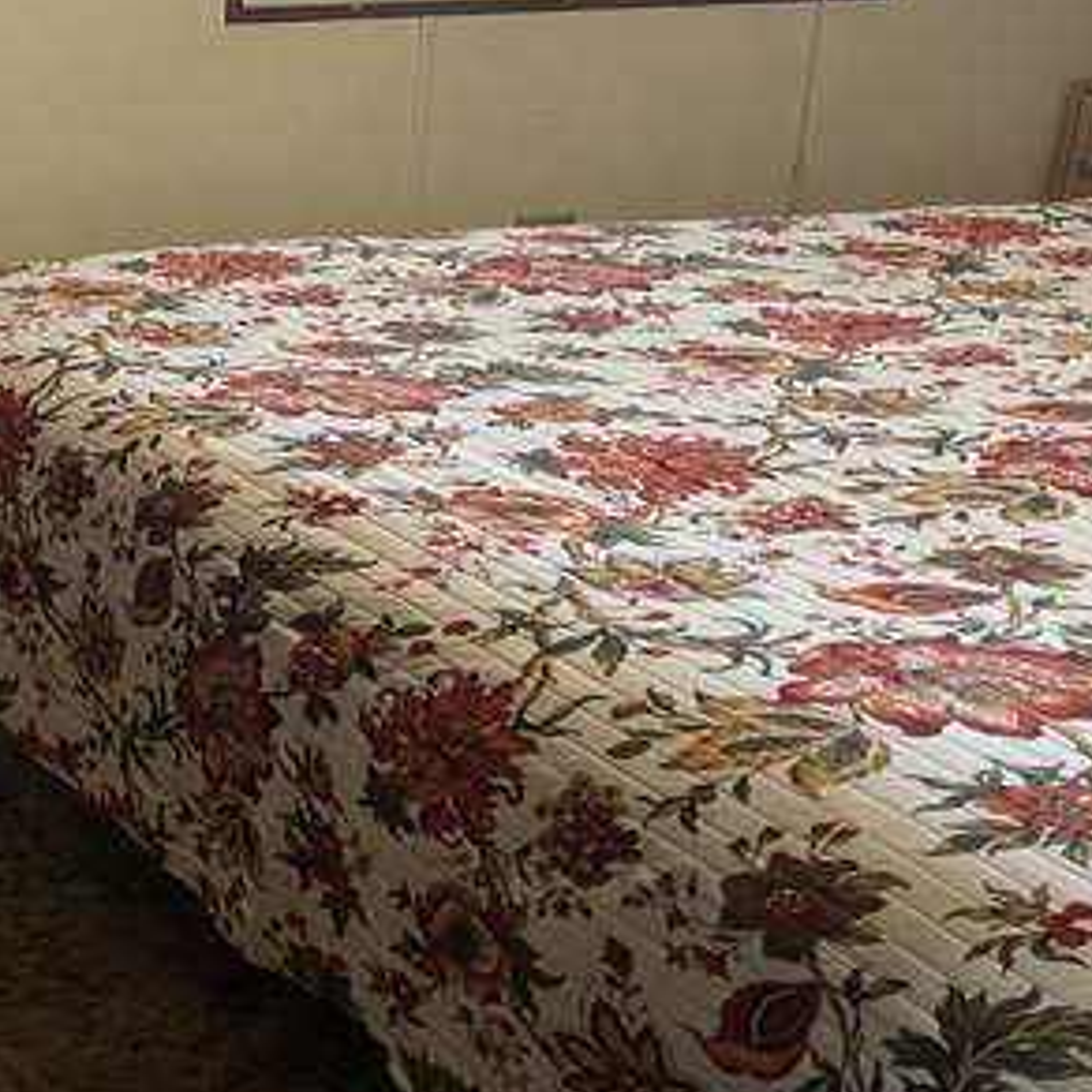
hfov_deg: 26.1
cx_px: 49
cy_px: 120
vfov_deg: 26.4
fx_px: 2248
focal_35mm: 63
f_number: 1.6
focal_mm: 5.1
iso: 125
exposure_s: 1/60
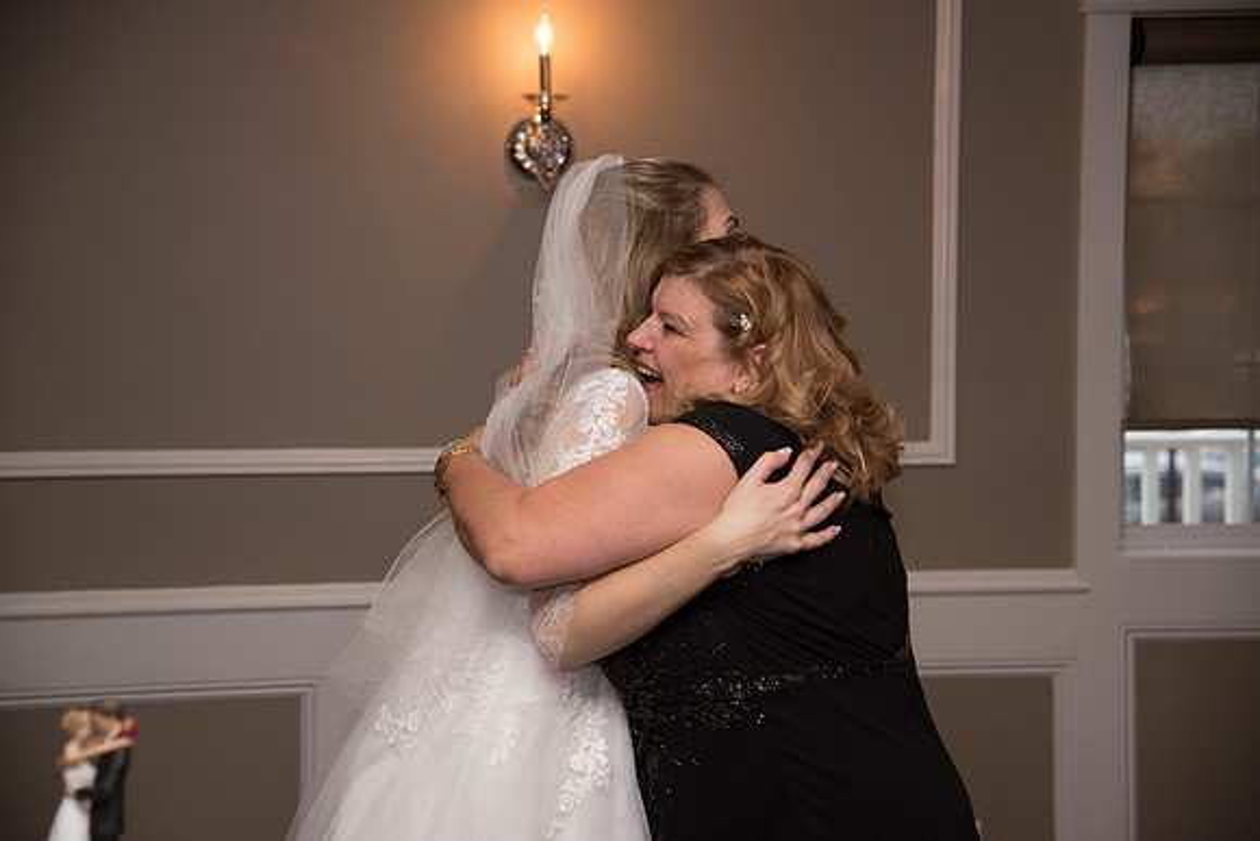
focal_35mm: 58
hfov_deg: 34.5
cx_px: 630
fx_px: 2030
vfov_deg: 23.4
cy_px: 420
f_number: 4
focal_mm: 58
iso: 2000
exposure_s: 1/200
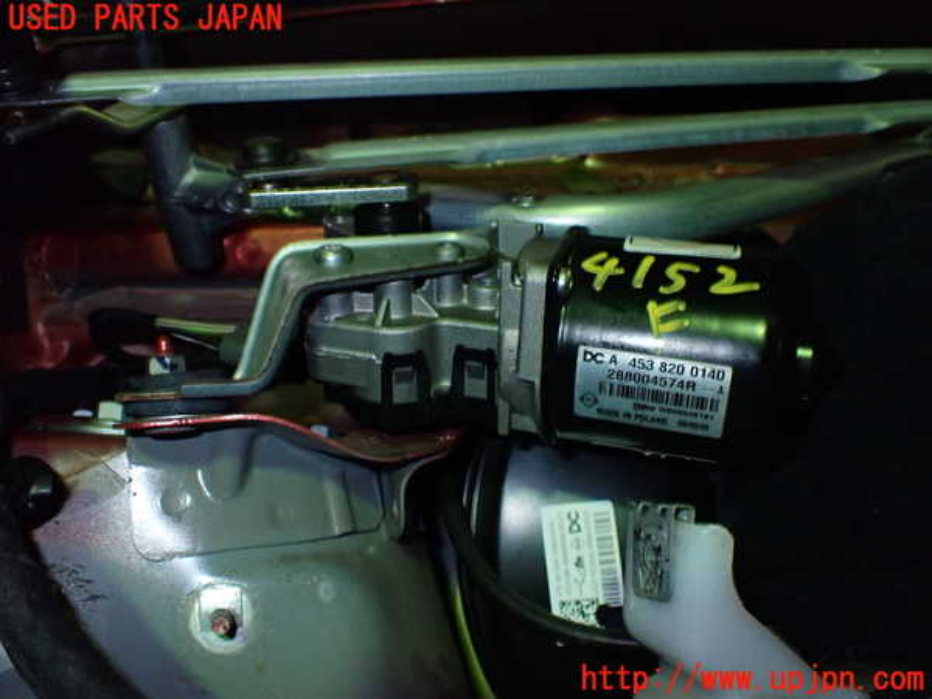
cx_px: 466
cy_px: 350
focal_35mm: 30
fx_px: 808
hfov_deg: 60.0
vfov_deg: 46.8
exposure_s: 1/30
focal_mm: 5.4
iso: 800
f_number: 6.3
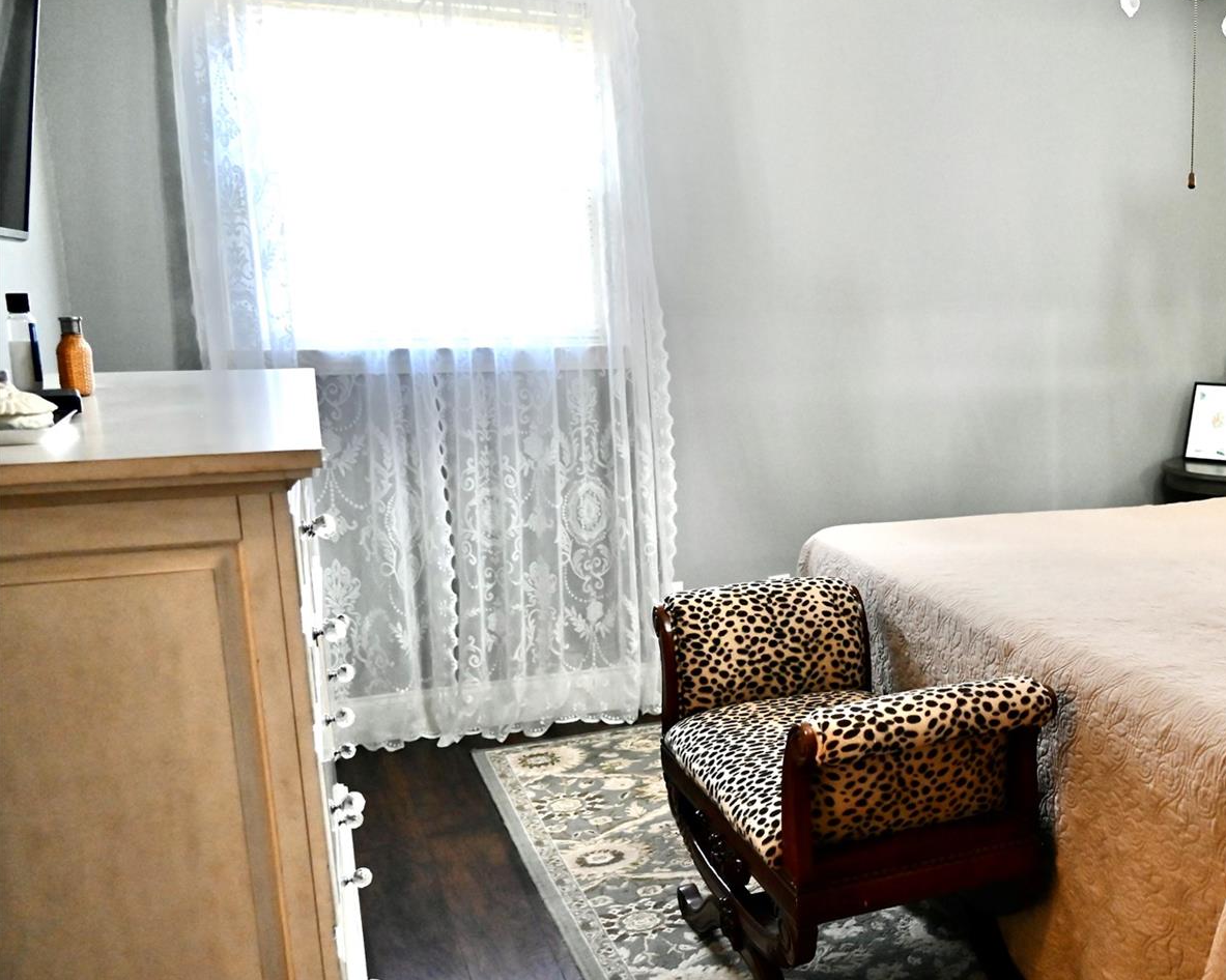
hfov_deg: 43.6
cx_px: 1058
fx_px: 1415
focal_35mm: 39
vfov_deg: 38.1
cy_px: 561
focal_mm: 24
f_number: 4
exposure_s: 1/125
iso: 3200
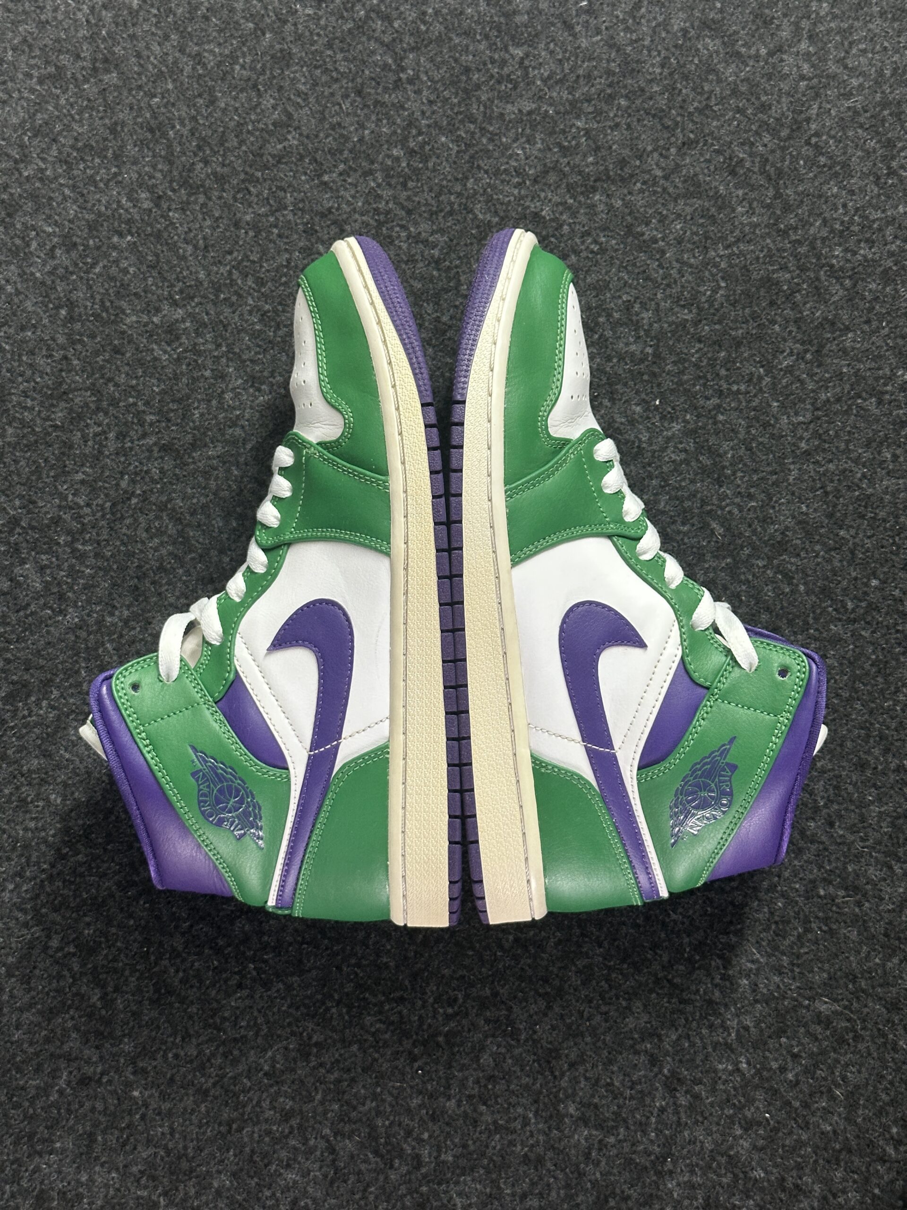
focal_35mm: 48
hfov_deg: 30.3
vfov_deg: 39.7
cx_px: 454
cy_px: 605
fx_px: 1677
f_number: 1.78
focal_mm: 6.86
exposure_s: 1/33
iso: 200
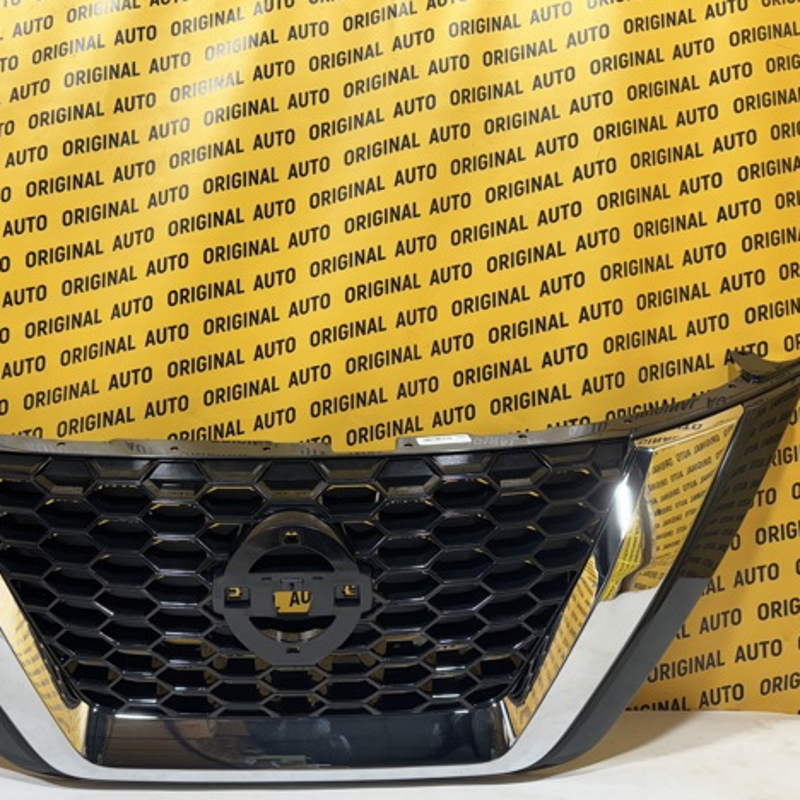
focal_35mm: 29
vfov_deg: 55.6
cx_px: 303
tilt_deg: +3.7
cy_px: 403
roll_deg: +0.4
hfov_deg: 55.0
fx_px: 758
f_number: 1.78
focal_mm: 6.76
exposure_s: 1/100
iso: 100
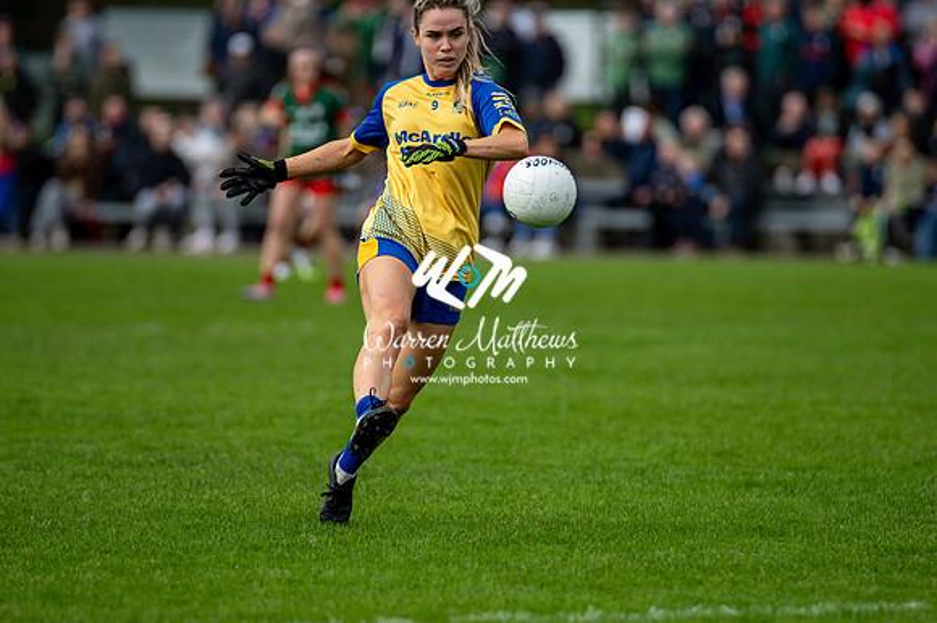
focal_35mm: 450
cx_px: 468
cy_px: 312
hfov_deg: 4.6
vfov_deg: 3.1
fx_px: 11705
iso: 720
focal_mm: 300
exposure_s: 1/6400
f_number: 2.8
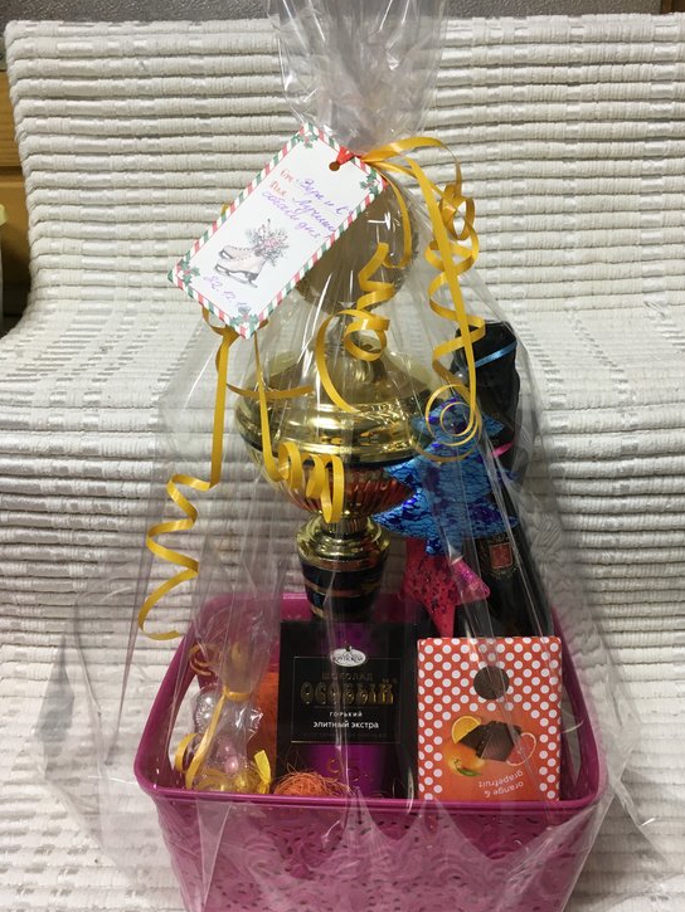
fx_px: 844
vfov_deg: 56.8
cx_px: 375
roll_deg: +0.3
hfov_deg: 44.1
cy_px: 472
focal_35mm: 32
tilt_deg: -25.1
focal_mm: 4.15
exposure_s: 1/33
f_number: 2.2
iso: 50
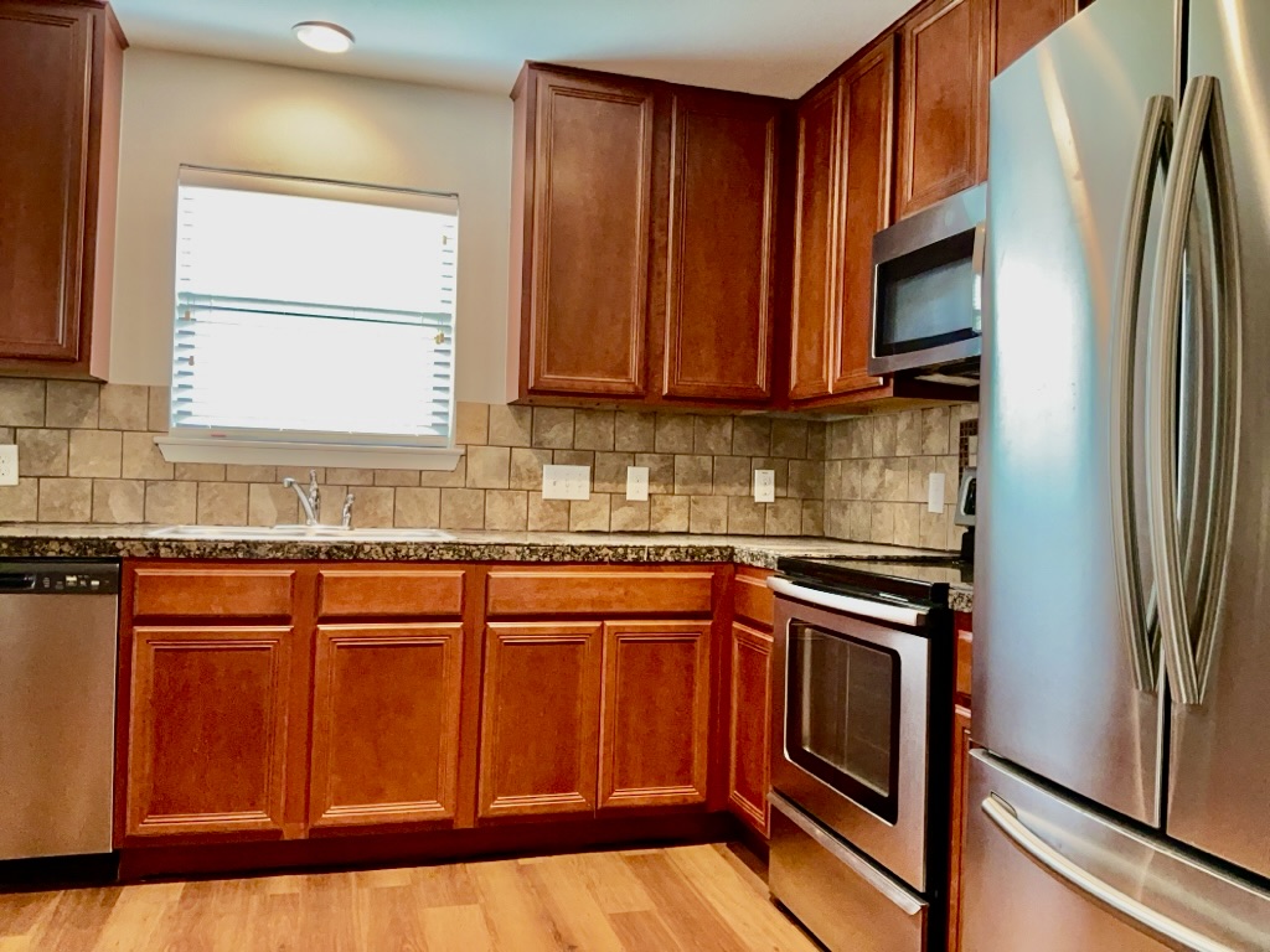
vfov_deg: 51.4
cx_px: 635
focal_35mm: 27
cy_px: 476
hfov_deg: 65.3
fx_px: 991
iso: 125
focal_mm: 3
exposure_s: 1/60
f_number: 1.8
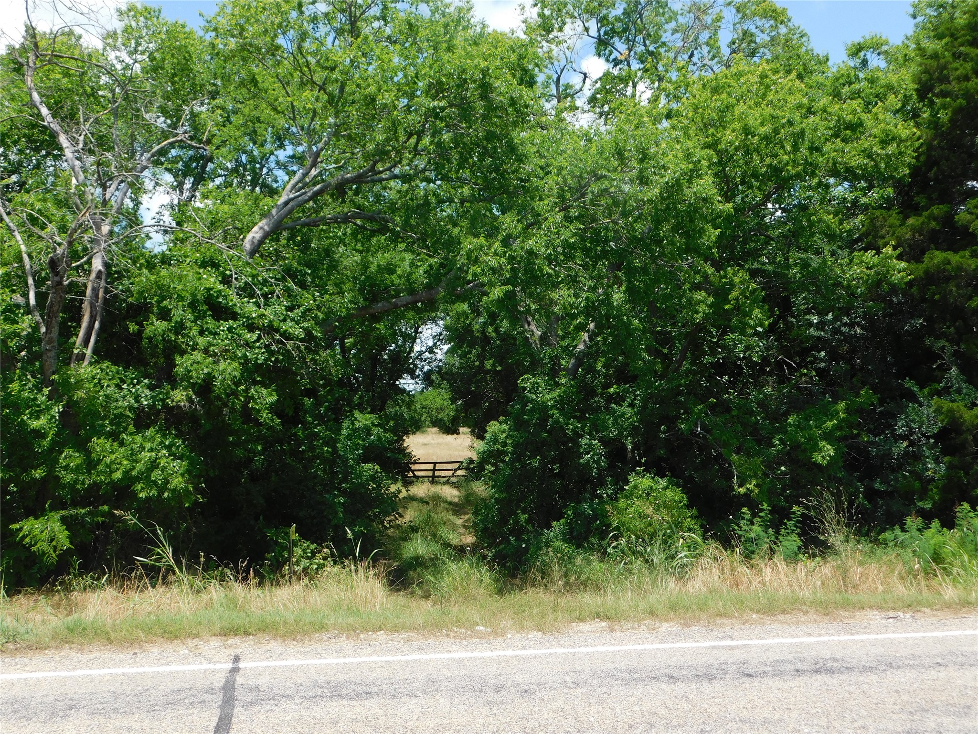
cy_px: 367
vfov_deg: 39.7
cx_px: 489
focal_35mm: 36
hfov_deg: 51.4
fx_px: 1017
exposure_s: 1/800
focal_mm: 6.3
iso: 125
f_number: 3.5
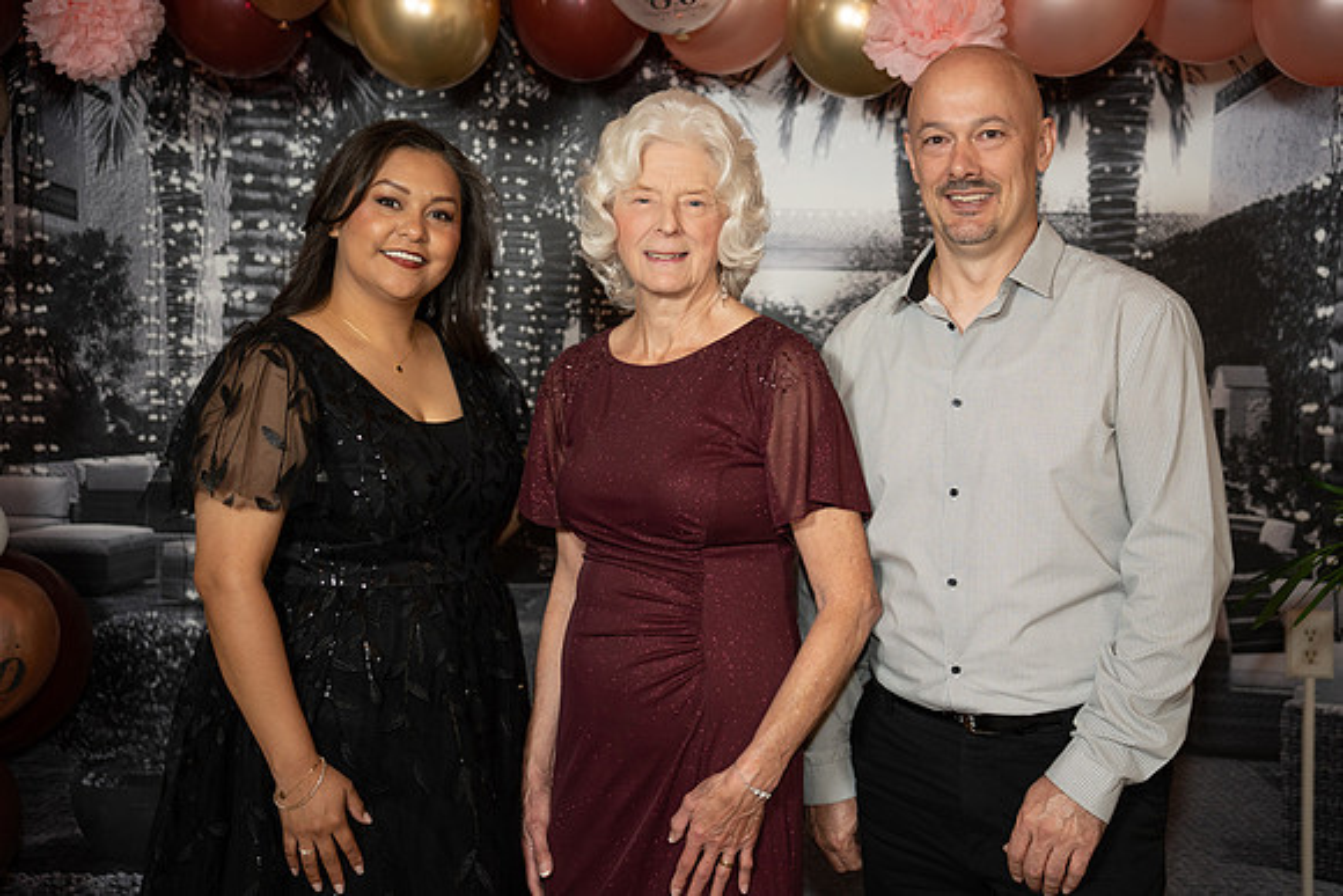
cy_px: 448
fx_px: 1888
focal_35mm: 51
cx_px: 672
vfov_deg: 26.7
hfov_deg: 39.2
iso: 1000
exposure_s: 1/160
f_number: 2.8
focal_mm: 50.6
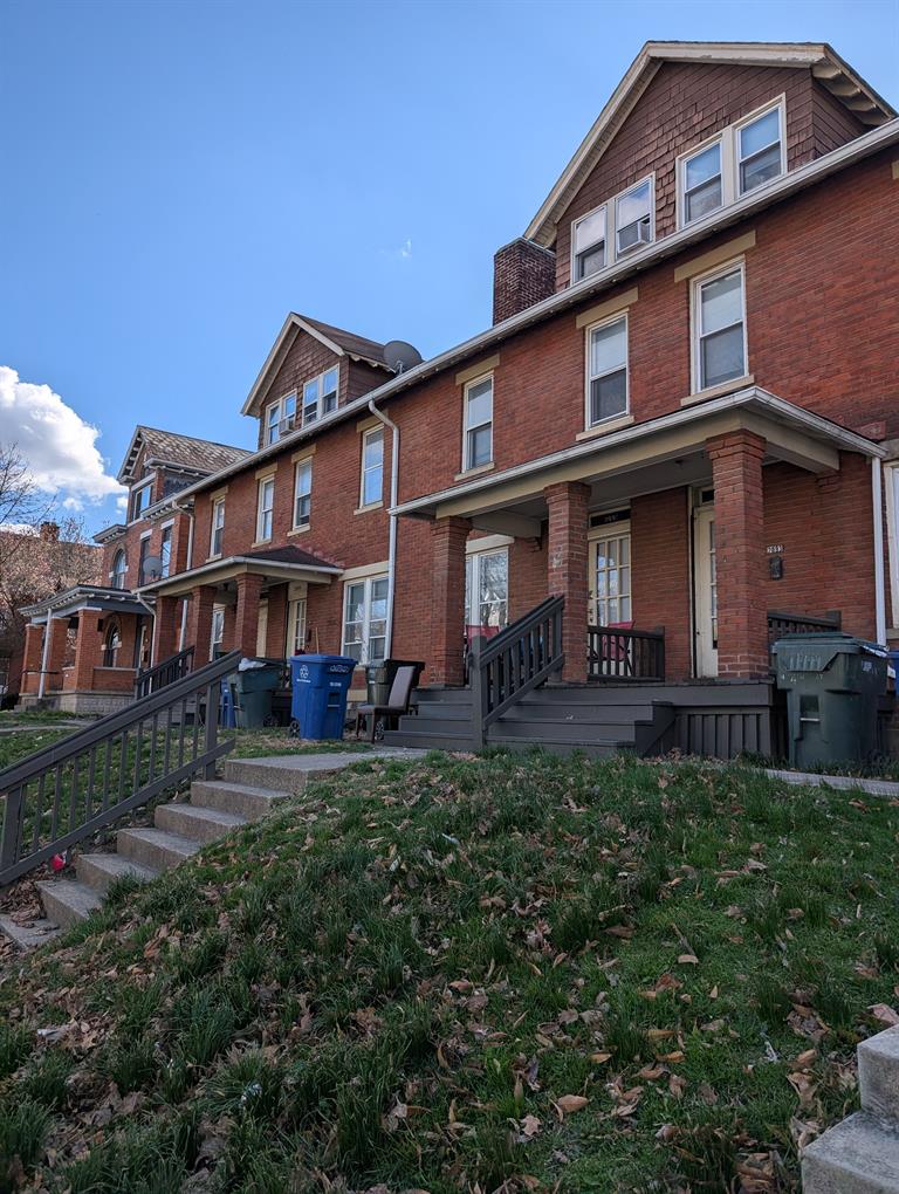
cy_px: 597
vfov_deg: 71.5
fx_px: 829
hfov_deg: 56.9
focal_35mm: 24
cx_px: 450
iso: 20
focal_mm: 6.9
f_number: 1.68
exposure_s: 1/1126
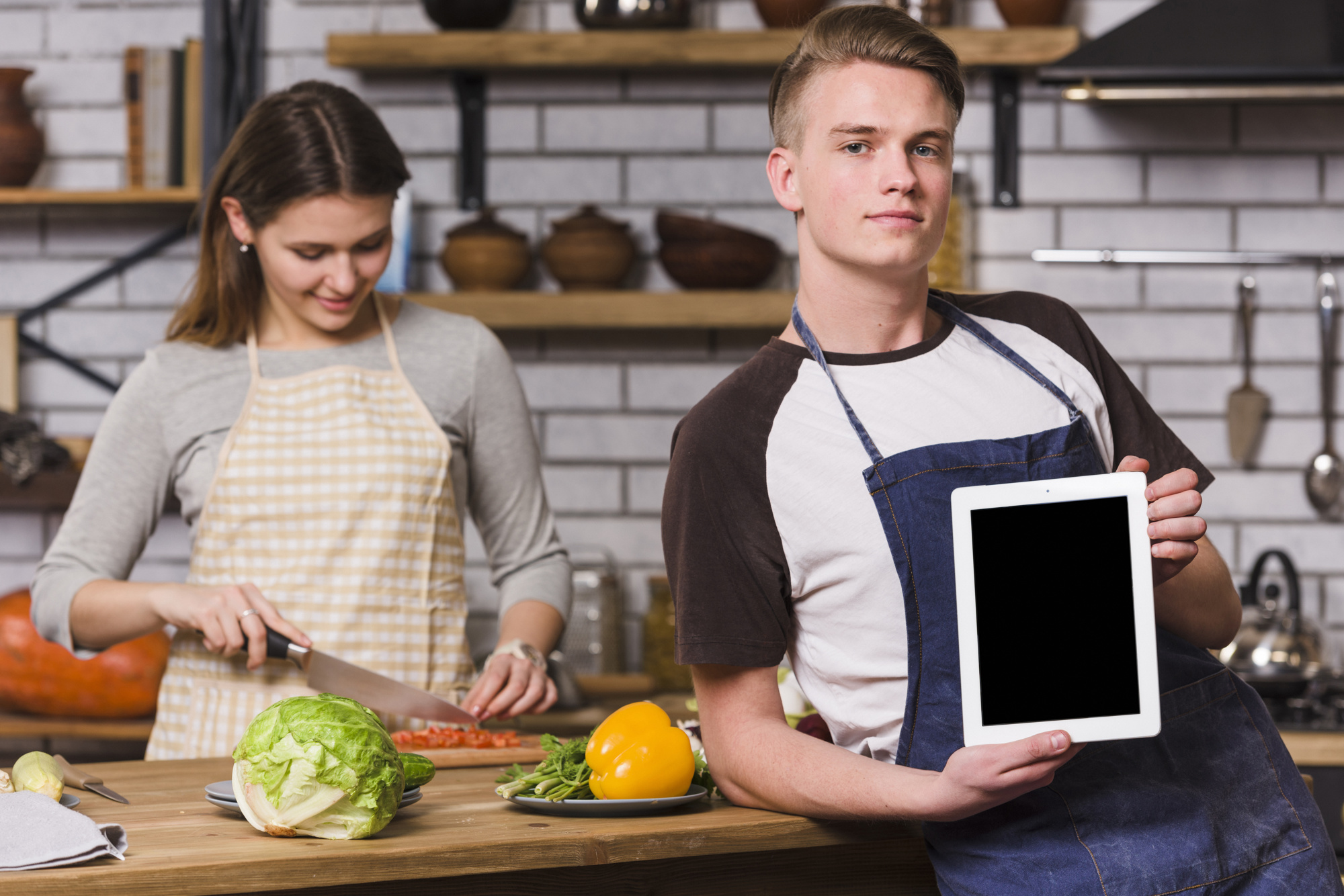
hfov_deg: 16.4
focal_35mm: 125
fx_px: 4667
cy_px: 448
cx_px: 672
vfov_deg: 11.0
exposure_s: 1/125
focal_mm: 125
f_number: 4.5
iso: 80
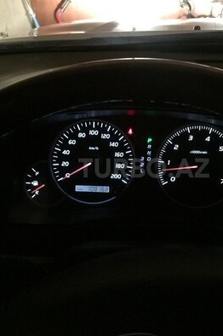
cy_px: 168
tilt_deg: -31.8
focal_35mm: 38
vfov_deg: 50.7
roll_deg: -1.6
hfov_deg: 34.7
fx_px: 354
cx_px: 144
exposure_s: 1/17
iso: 800
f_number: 2.2
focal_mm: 4.15
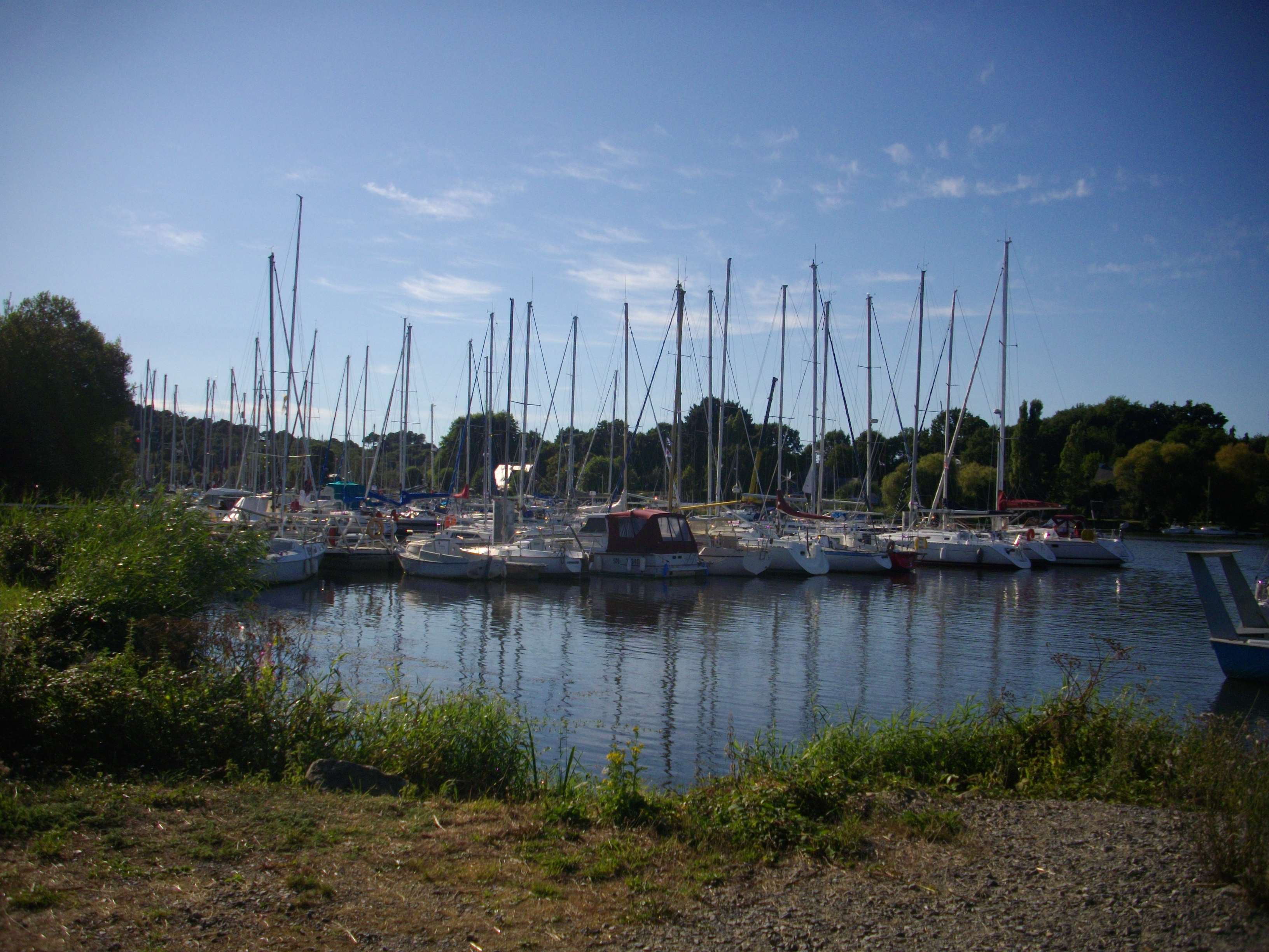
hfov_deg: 50.1
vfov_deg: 38.7
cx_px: 634
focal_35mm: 37
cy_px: 476
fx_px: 1356
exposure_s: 1/800
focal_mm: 6.2
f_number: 5.6
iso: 100
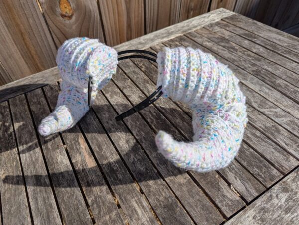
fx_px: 208
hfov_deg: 71.5
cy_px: 112
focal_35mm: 24
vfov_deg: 57.0
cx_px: 150
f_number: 1.85
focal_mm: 6.81
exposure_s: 1/4049
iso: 44
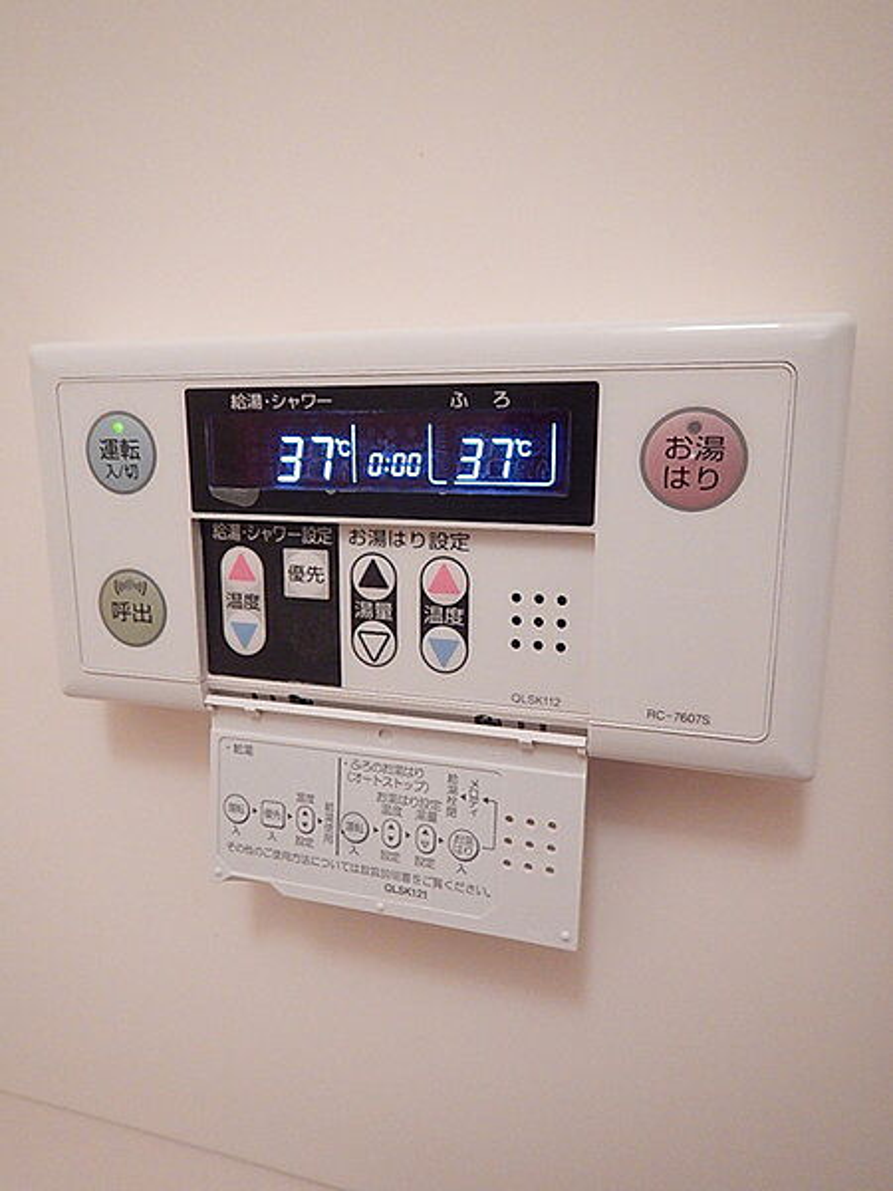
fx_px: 826
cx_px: 446
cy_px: 596
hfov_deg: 56.8
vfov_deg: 71.6
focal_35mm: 24
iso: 400
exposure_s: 1/15
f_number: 2.8
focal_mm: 4.3
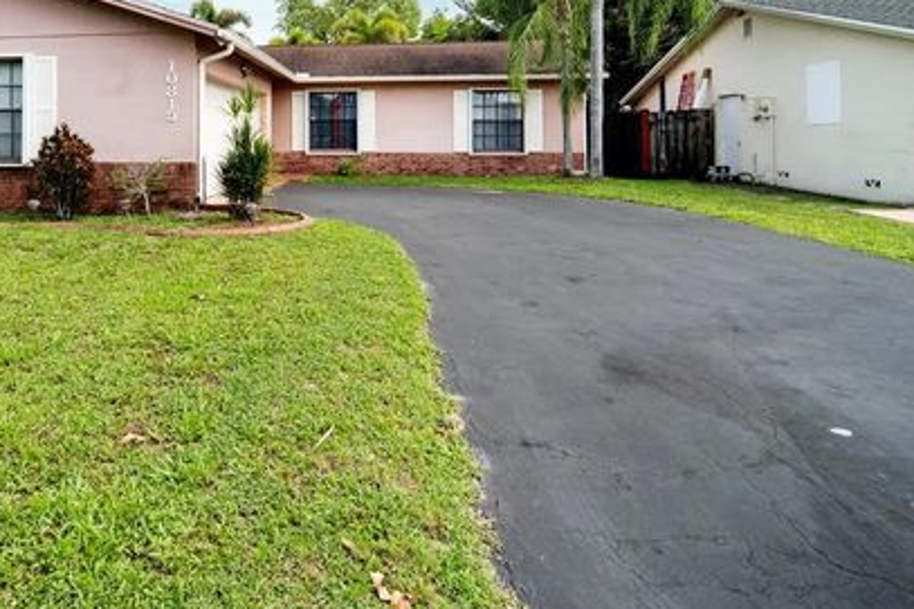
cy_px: 146
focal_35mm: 22
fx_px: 558
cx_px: 310
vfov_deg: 54.3
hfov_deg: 76.3
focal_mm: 14
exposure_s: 1/200
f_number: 10
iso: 640
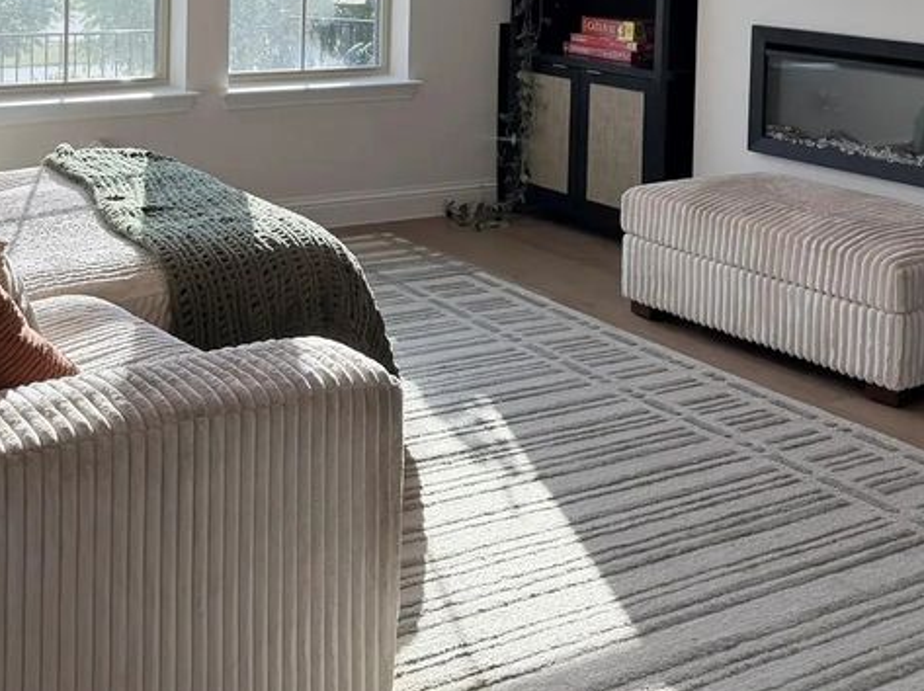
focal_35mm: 52
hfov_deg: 36.4
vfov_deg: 26.2
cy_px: -31
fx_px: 1387
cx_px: 303
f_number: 1.78
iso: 100
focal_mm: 6.76
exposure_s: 1/822
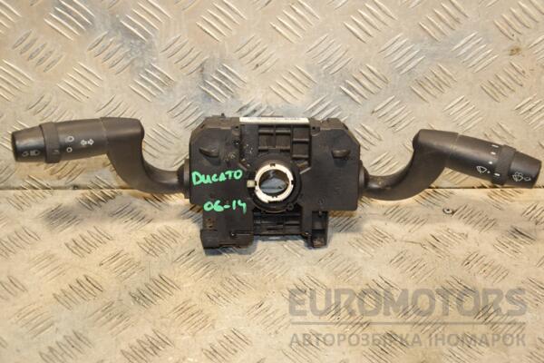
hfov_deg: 31.9
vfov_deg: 21.6
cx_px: 272
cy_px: 182
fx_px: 952
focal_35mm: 63
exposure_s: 1/200
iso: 800
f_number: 5.6
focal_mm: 42
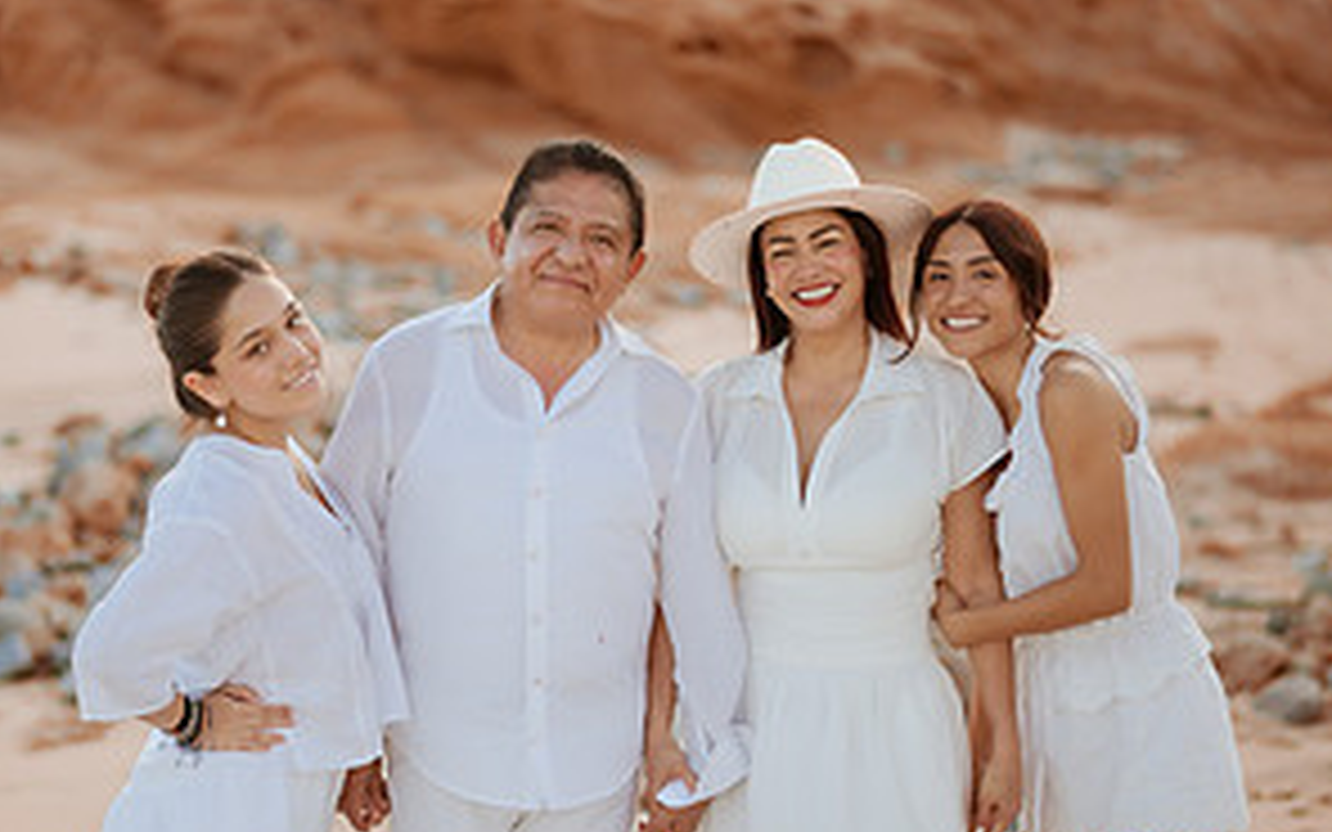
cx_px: 670
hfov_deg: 23.0
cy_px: 504
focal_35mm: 90
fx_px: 3267
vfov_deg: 14.5
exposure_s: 1/4000
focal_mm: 58
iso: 200
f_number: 1.4
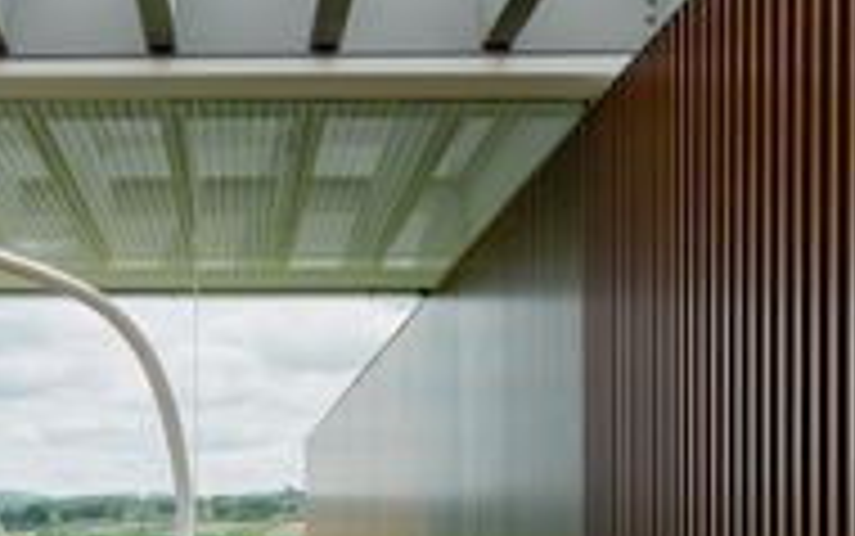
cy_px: 529
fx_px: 1446
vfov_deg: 20.4
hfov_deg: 32.5
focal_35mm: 62
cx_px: 241
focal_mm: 36.9
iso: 200
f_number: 9
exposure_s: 1/80
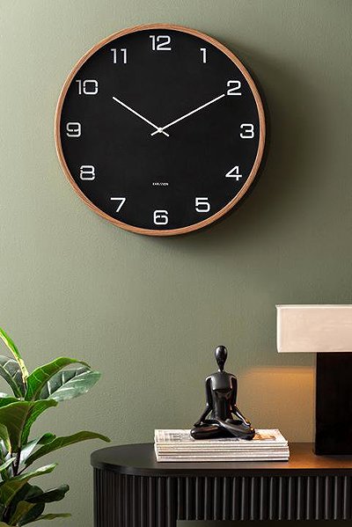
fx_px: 1392
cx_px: 176
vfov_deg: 21.4
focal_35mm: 95
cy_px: 264
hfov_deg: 14.4
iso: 200
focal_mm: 95
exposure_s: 1/10
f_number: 6.3
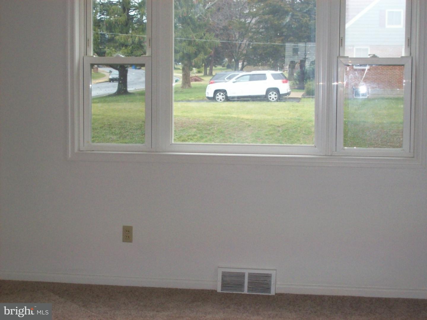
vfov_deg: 21.0
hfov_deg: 27.8
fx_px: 863
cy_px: 160
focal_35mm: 70
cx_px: 214
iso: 200
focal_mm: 11.6
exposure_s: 1/97.2
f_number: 3.8
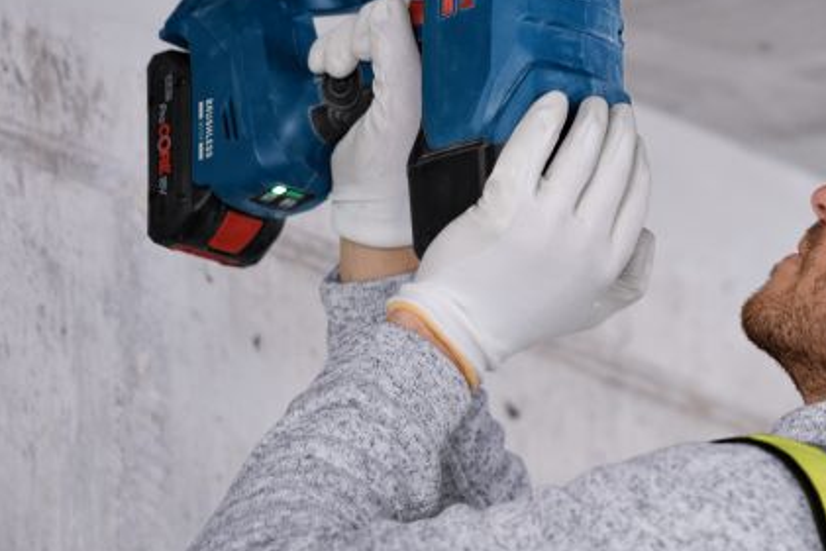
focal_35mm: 428
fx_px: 9823
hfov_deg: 4.8
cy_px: 128
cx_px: 677
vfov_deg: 3.2
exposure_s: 1/80
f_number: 2.8
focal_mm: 180
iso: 400
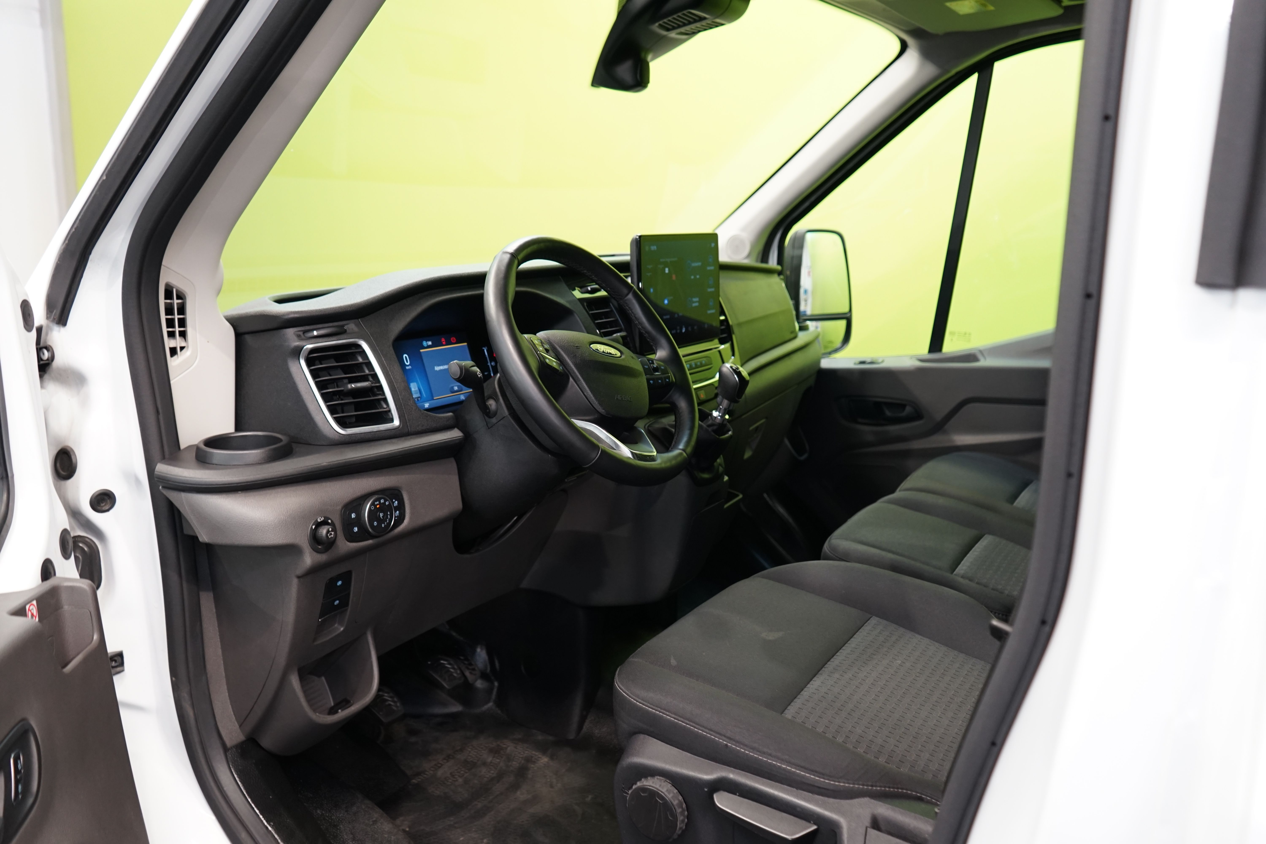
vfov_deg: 45.0
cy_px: 422
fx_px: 1020
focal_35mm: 29
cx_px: 633
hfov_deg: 63.7
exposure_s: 1/30
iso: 800
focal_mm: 29
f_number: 4
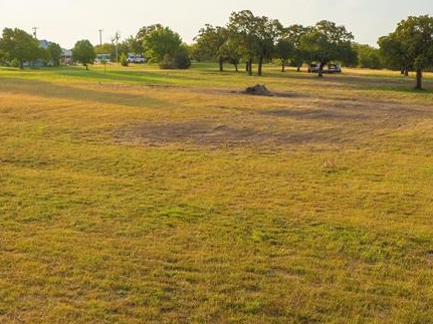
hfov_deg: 33.5
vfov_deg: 25.2
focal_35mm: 57
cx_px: 151
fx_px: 713
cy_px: 266
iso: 400
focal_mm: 12.29
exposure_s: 1/1000
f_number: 2.8
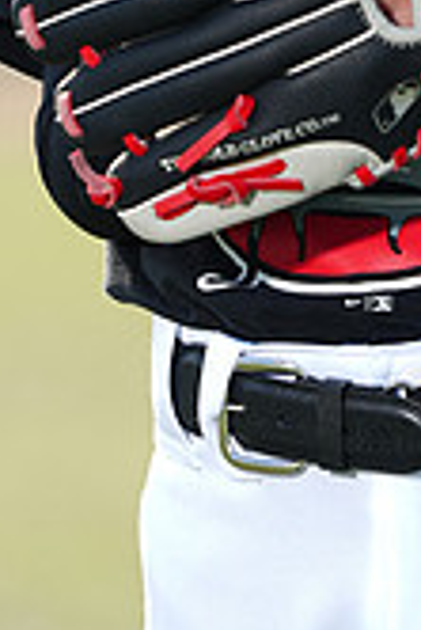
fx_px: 12235
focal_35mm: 699
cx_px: 491
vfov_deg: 2.9
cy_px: -171
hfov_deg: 2.0
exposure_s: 1/250
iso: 64
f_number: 4.5
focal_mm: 200
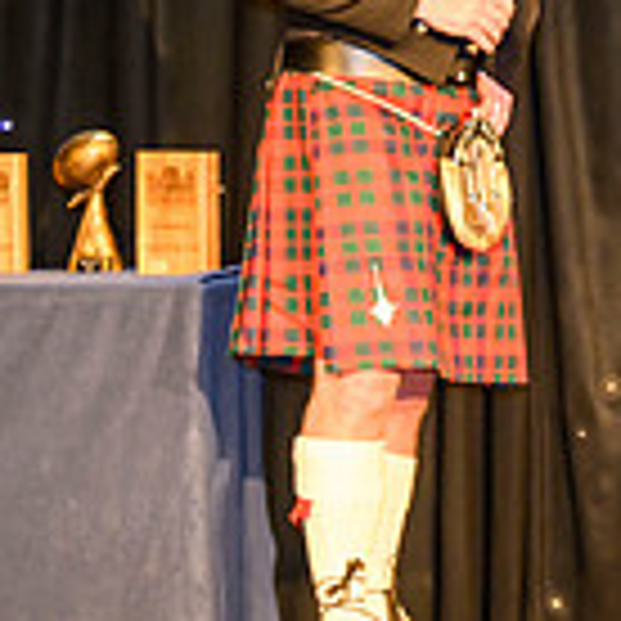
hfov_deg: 5.0
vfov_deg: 5.0
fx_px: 7043
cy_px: 182
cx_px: 1287
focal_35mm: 347
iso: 2500
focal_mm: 97
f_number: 3.2
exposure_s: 1/250
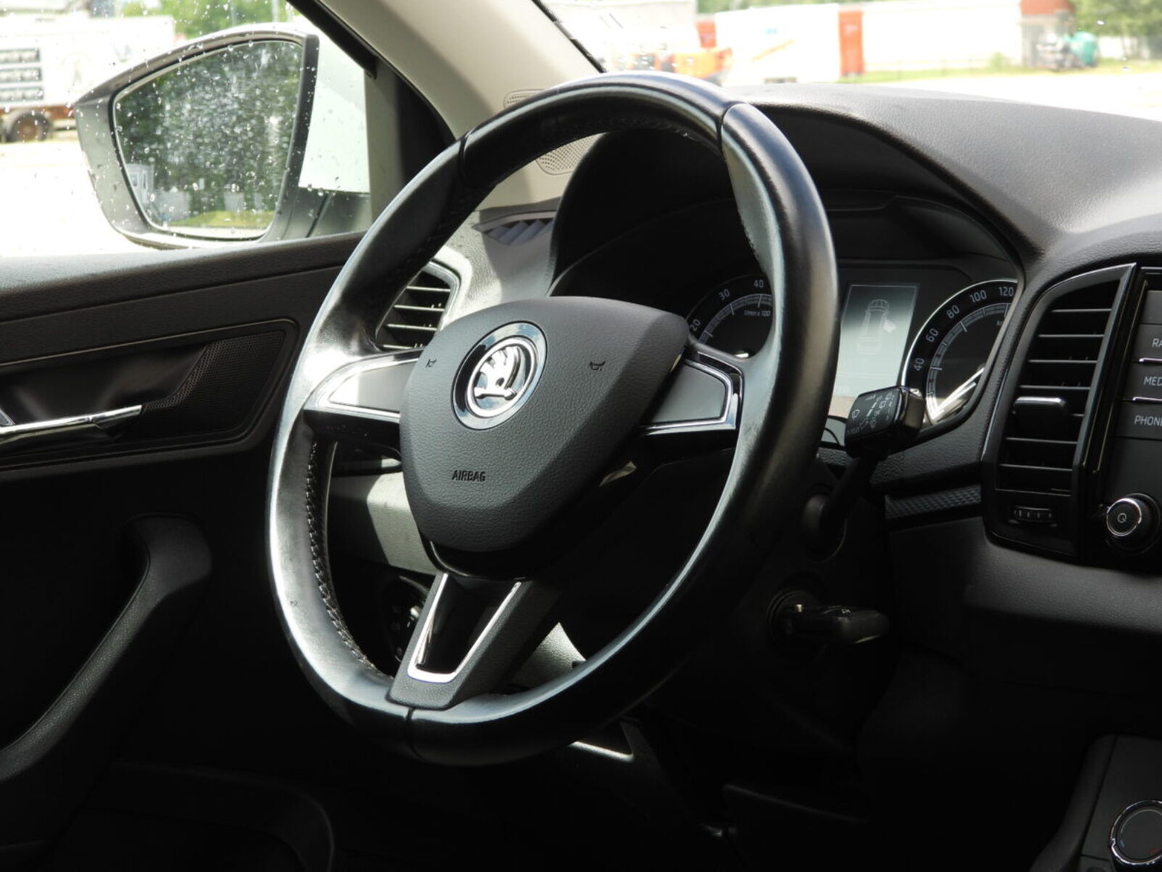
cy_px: 436
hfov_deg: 27.8
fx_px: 2350
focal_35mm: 70
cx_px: 581
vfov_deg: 21.0
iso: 100
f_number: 3.5
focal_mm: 12.6
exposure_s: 1/160
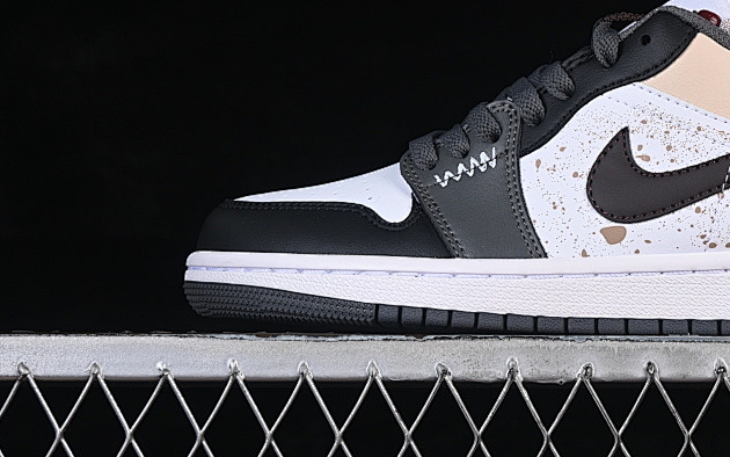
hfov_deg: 15.8
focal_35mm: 131
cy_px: 78
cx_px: 587
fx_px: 2607
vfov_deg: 10.0
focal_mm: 50
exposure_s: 1/80
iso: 160
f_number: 8
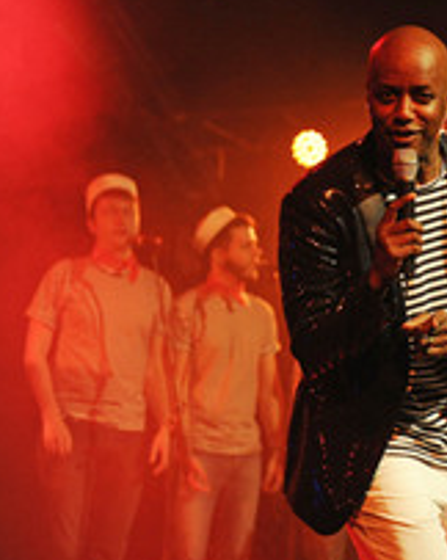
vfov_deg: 13.2
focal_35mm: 146
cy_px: 309
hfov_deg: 10.4
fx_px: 2418
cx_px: 498
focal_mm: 70
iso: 4000
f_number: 2.8
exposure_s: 1/200
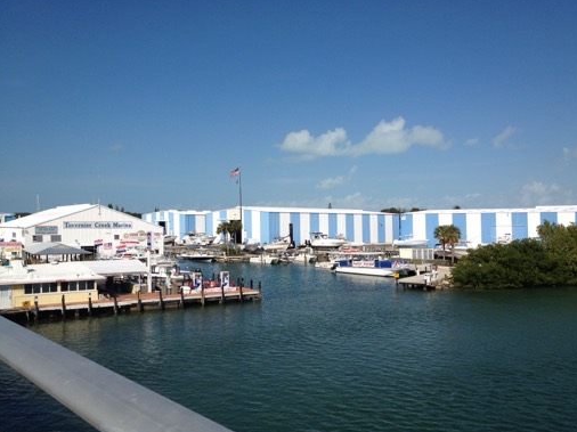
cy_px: 215
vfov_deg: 39.6
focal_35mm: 36
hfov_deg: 51.4
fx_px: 600
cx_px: 294
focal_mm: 4.28
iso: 64
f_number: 2.4
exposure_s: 1/3953
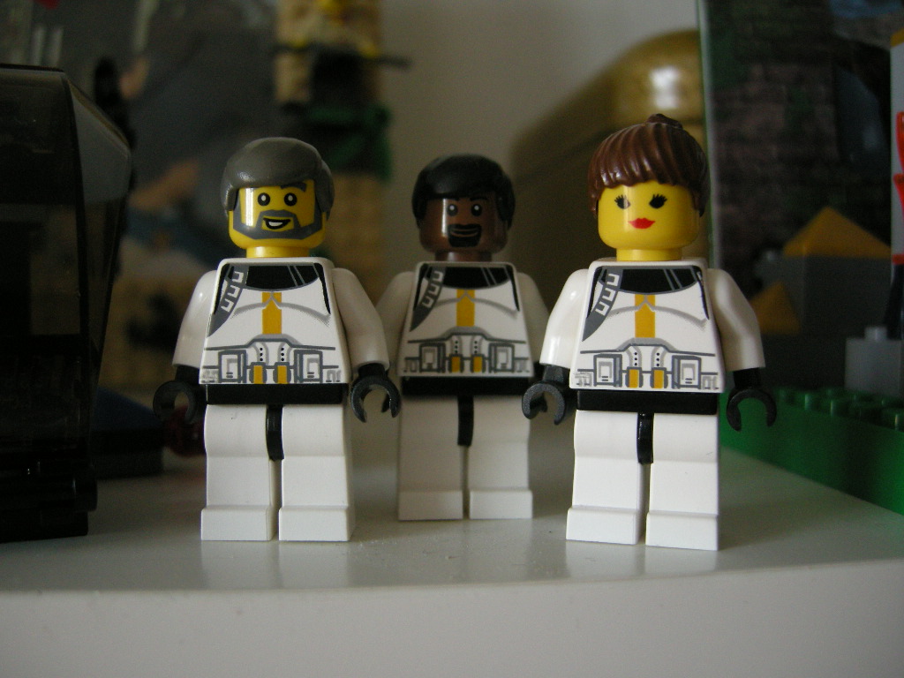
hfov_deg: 51.4
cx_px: 452
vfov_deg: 39.7
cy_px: 339
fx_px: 940
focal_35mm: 36
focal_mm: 7.5
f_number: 2.7
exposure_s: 1/59.8
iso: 244
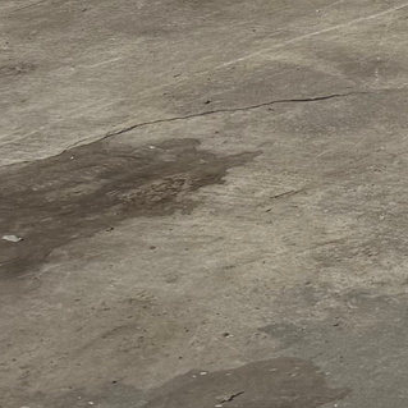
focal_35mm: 136
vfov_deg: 10.9
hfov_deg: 10.2
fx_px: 1814
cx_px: 1134
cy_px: -563
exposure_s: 1/12346
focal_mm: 6.76
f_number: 1.78
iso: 64
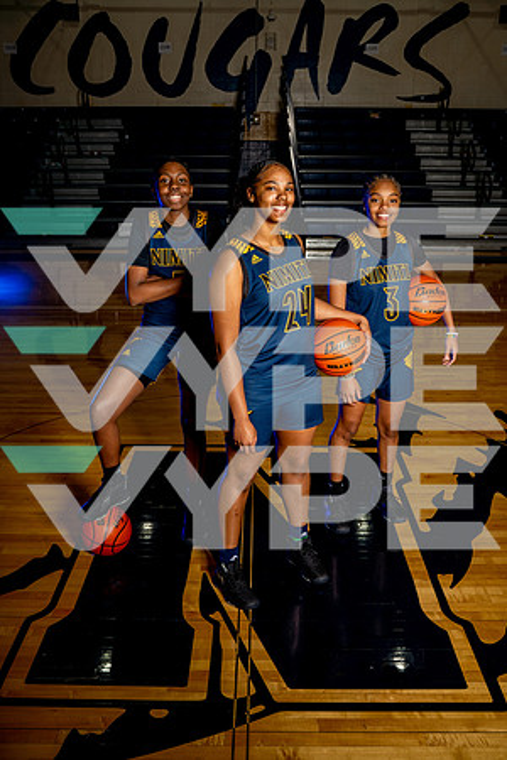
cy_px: 380
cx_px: 254
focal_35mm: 35
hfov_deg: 37.9
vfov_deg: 54.4
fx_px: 739
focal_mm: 35
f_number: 6.3
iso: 64
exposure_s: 1/250
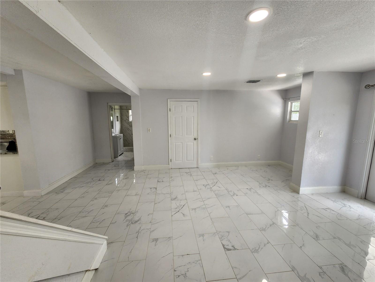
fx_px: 141
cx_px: 188
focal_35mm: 13
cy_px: 141
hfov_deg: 106.2
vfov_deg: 89.9
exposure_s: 1/60
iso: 80
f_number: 2.2
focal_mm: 2.2
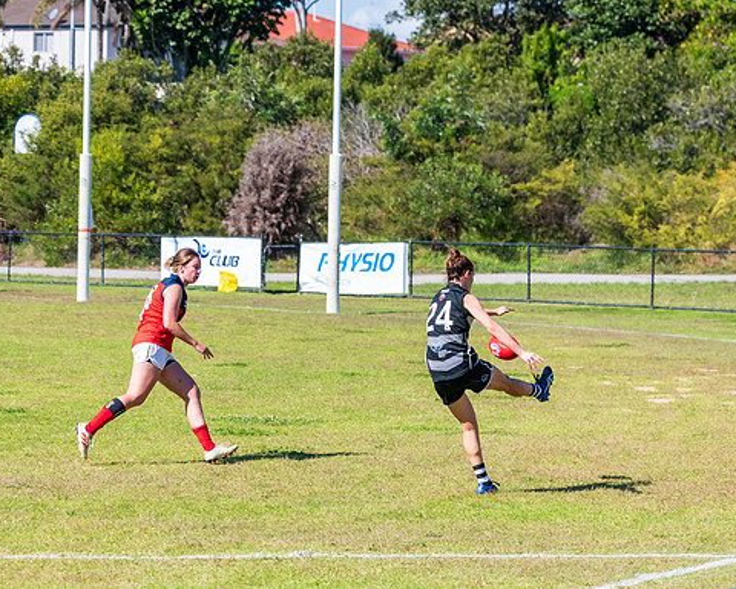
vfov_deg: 8.5
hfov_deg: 10.6
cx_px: 386
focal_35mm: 182
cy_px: 314
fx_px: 3964
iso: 800
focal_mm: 150
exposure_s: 1/2000
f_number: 9
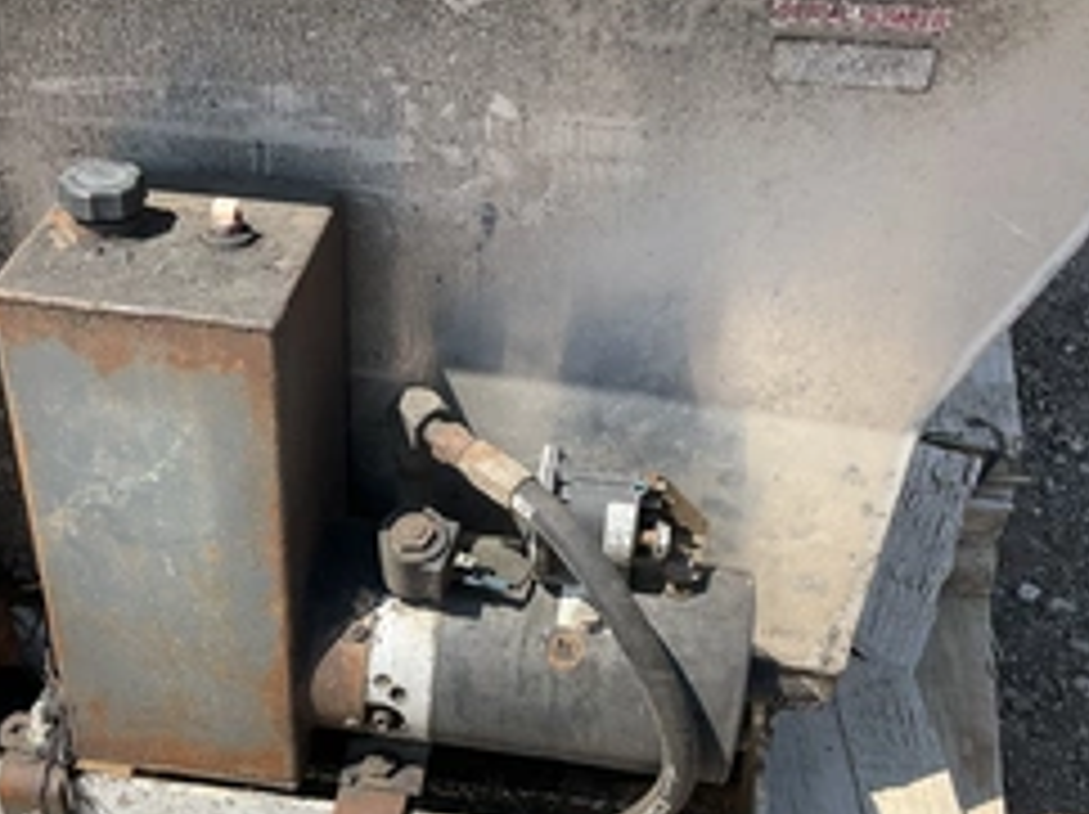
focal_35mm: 48
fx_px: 1509
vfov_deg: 29.9
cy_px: 580
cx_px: 468
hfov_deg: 39.6
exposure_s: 1/962
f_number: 1.8
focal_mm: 3
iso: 25
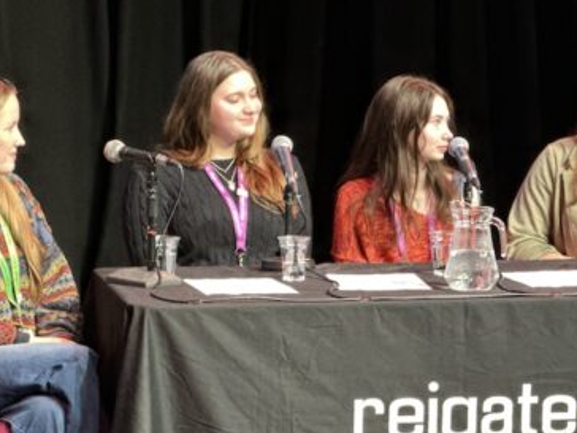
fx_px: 2817
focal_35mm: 169
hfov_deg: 11.7
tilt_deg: -7.6
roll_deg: -0.5
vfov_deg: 8.8
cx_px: 458
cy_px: 366
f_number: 2.8
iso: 640
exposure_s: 1/15
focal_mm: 9
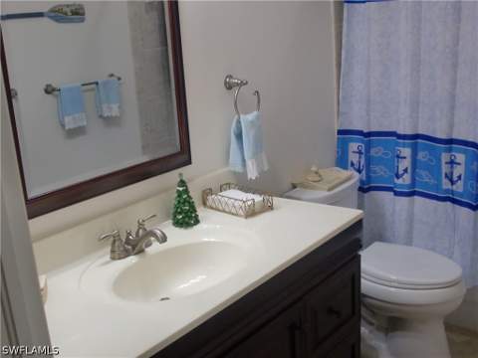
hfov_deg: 43.9
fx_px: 594
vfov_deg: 33.6
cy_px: 179
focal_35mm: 43
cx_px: 239
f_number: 3.1
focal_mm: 7.6
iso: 200
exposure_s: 1/60
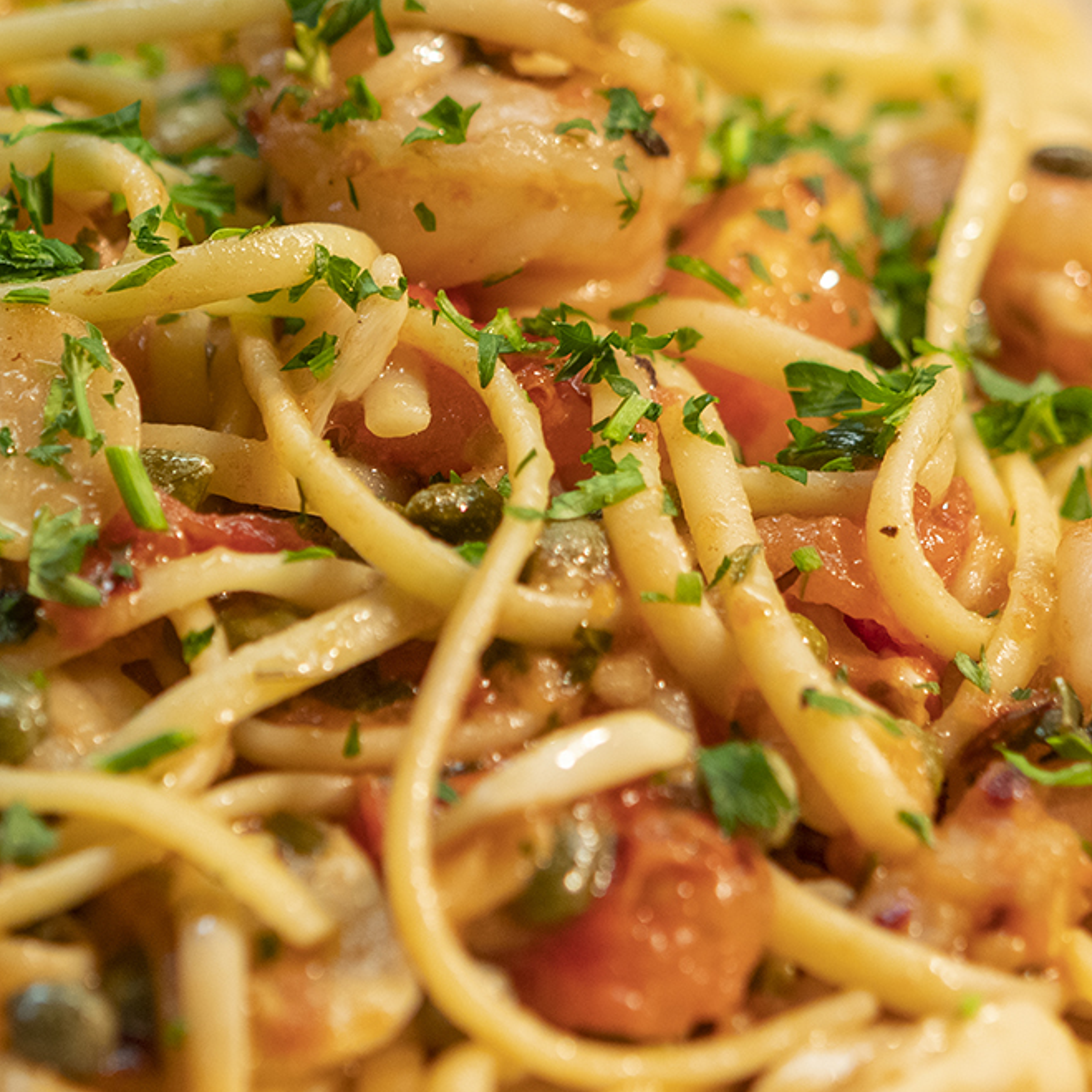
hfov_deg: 15.0
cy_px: 434
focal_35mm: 116
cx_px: 318
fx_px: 4140
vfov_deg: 15.0
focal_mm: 60
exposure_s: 1/125
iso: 400
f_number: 4
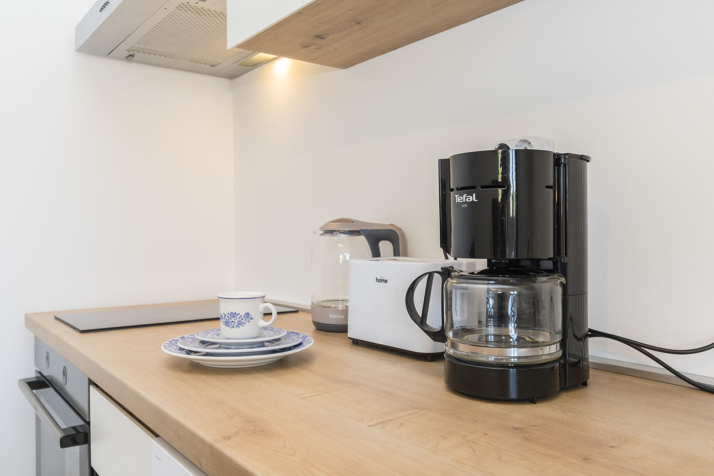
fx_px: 595
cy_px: 238
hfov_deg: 61.9
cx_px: 357
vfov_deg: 43.6
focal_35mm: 30
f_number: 5.6
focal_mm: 20
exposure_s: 1/60
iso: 560
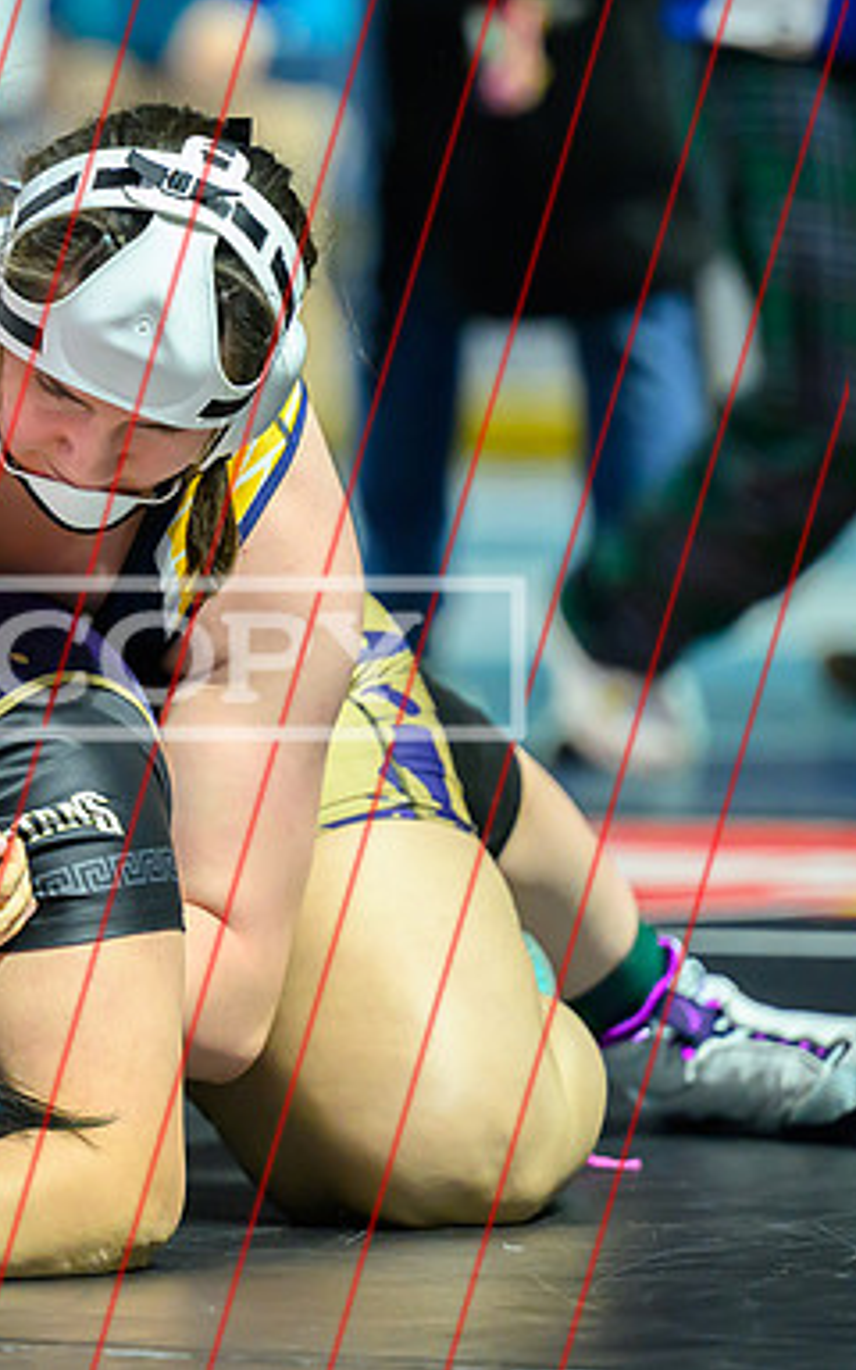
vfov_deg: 5.5
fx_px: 14333
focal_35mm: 384
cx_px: 41
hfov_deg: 3.4
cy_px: 721
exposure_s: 1/640
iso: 3200
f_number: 2.8
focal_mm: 175
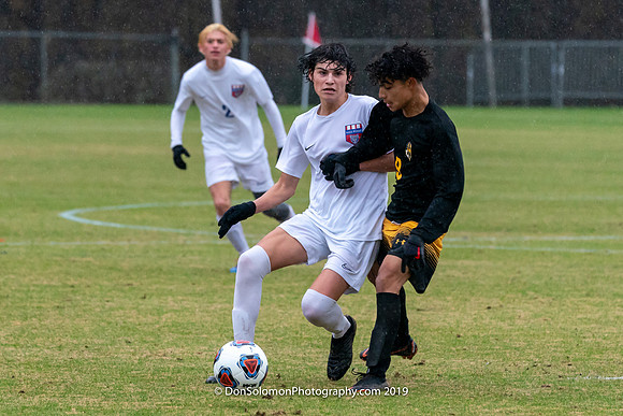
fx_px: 7641
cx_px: 291
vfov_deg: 3.1
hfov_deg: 4.7
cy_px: 274
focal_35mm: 441
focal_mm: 241
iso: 3200
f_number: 5.6
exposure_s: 1/1000
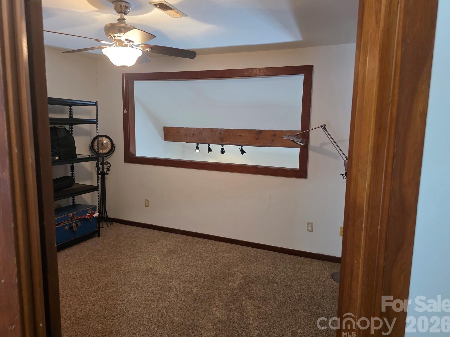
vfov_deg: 56.8
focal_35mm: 24
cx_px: 220
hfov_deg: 71.6
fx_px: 312
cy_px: 165
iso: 640
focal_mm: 6.3
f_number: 1.7
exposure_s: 1/120
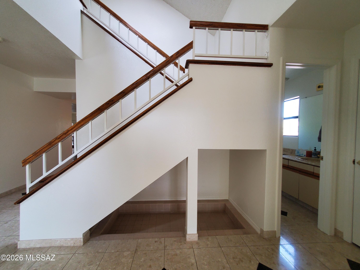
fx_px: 135
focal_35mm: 13
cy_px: 135
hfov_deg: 106.2
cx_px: 180
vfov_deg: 89.9
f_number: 2.2
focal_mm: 1.8
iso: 160
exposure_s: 1/50
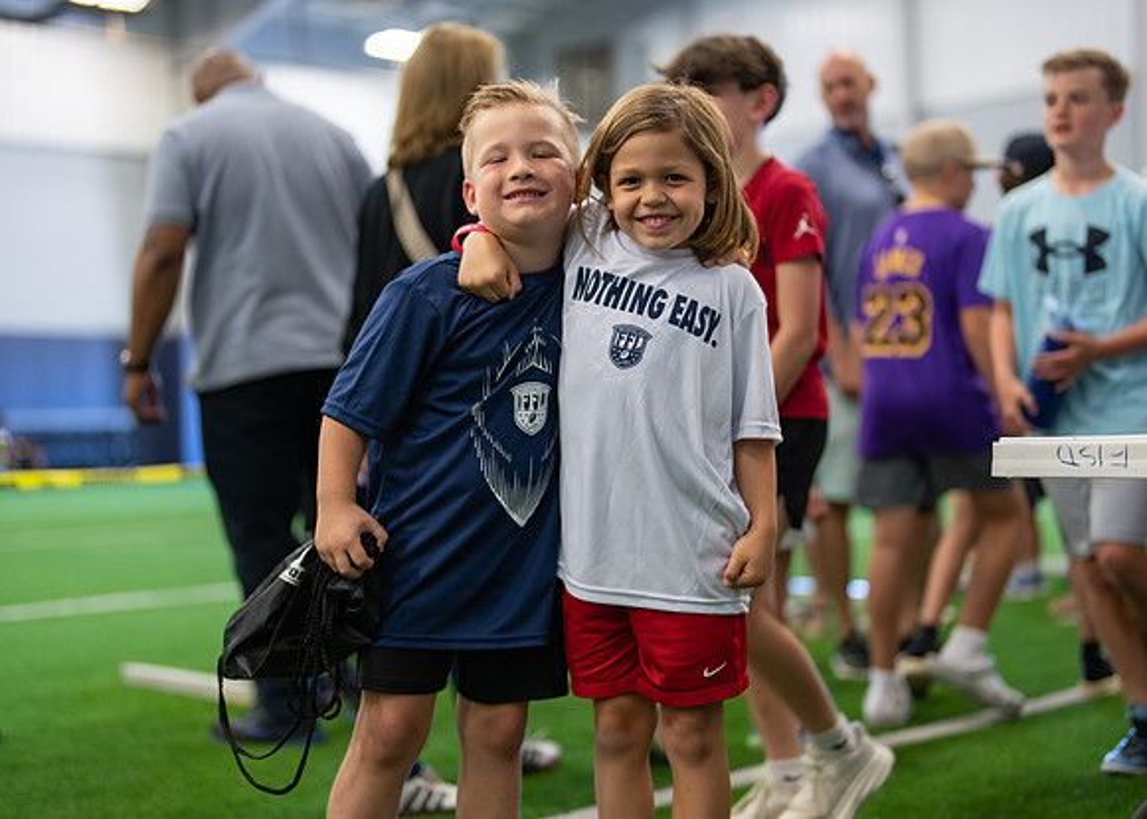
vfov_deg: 26.9
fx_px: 1711
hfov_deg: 37.1
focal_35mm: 53
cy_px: 410
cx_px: 574
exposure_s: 1/400
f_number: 1.2
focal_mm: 50
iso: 800
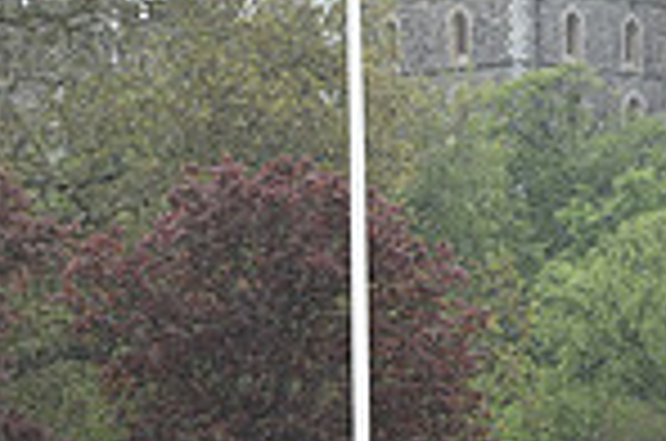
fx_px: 7255
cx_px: 1206
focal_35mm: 393
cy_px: 657
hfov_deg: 5.2
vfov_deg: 3.5
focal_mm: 100
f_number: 5
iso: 400
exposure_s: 1/1250
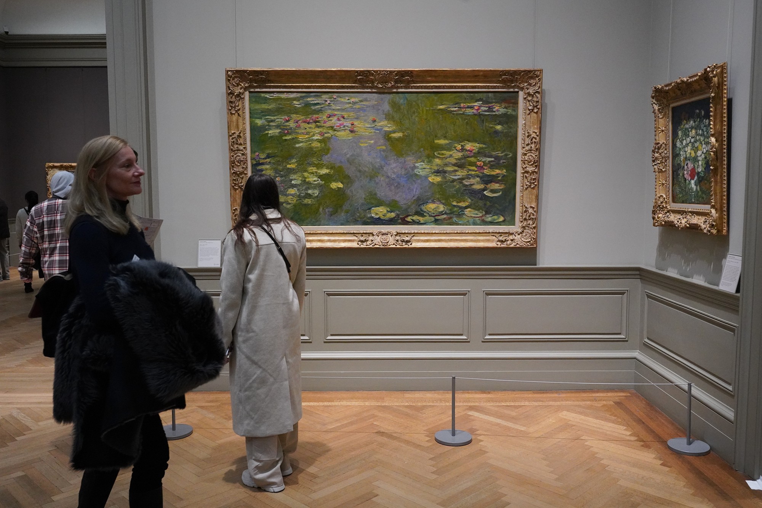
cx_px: 381
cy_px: 254
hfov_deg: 63.7
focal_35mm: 29
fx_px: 614
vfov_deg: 45.0
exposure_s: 1/100
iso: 8000
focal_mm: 29
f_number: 5
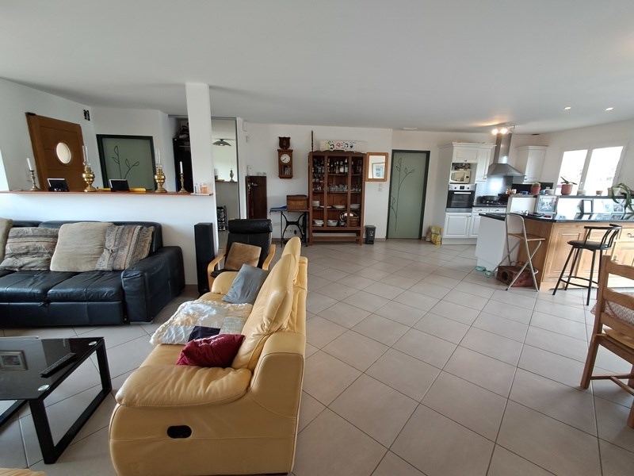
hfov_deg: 94.5
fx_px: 293
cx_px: 317
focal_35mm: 16
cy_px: 238
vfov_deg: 78.1
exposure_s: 1/40
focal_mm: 1.64
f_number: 2.2
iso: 80
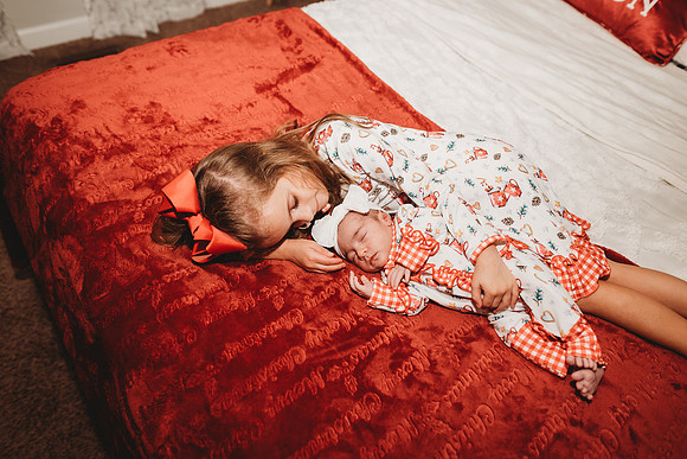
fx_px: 458
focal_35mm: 24
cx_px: 344
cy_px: 230
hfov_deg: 73.7
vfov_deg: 53.2
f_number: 2.8
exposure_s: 1/250
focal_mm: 24
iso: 50
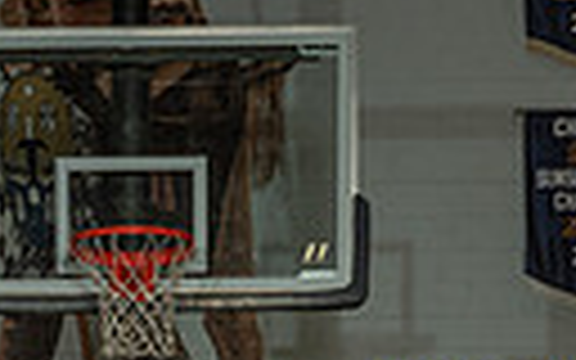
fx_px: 2041
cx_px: 72
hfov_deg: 15.9
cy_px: 854
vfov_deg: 9.1
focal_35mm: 130
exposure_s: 1/125
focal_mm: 26
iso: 125
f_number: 7.1
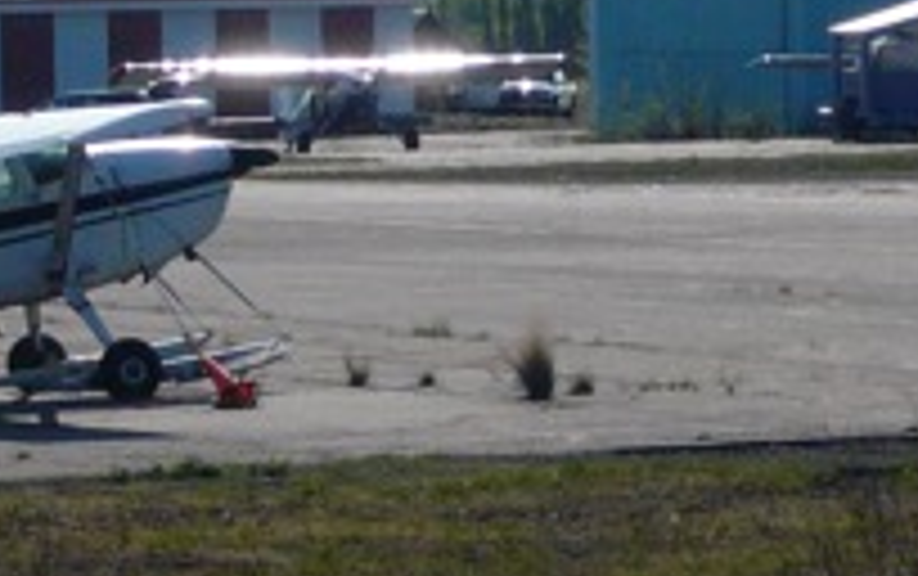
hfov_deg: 5.1
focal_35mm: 413
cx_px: 720
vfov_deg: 3.2
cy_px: -202
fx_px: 10344
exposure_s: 1/800
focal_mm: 16.8
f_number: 5.6
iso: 100
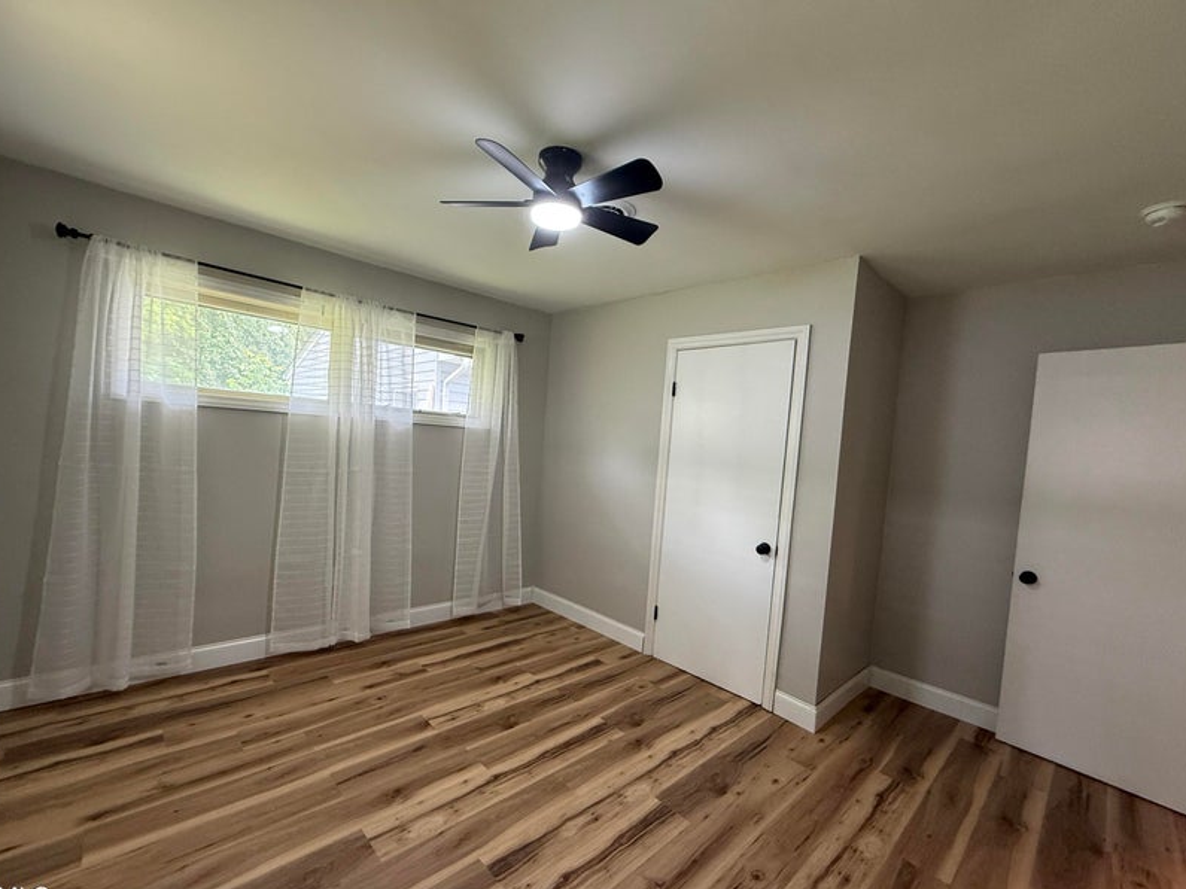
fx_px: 514
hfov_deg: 98.1
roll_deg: -4.9
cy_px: 465
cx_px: 568
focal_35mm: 15
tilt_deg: -2.4
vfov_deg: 81.7
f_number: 2.2
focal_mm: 2.22
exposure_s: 1/99
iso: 320
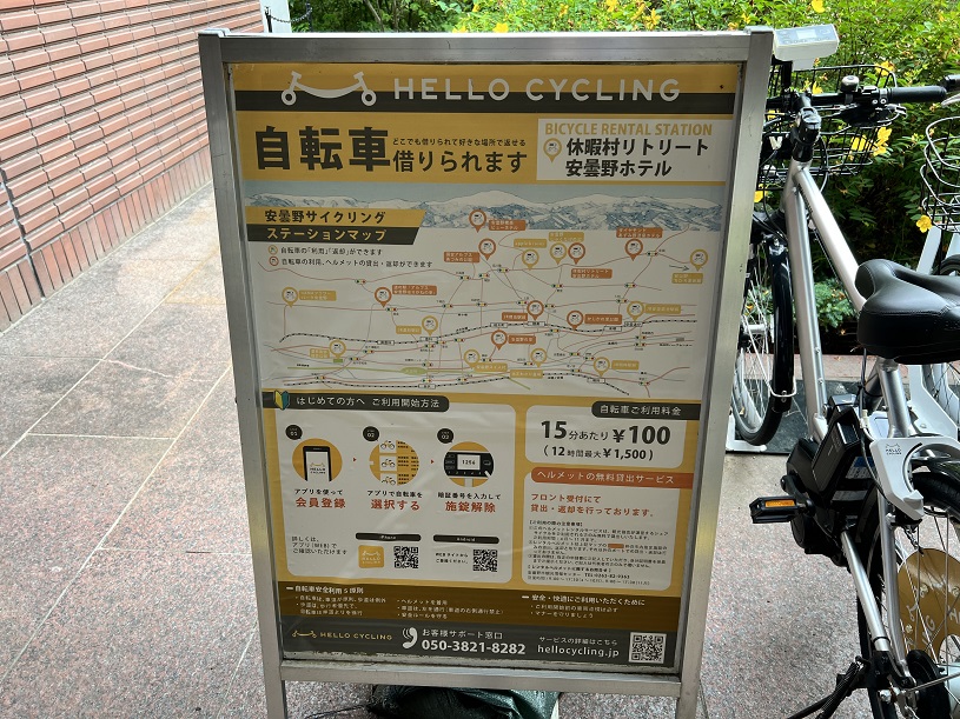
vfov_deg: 53.1
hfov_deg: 67.3
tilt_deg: -30.3
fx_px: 721
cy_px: 360
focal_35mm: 26
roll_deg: +0.6
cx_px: 480
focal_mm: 5.7
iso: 50
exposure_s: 1/121
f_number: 1.5
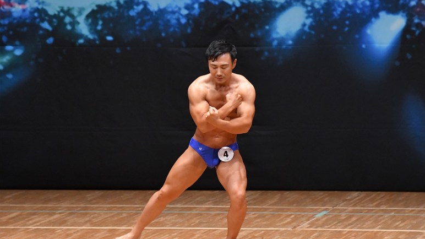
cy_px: 131
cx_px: 213
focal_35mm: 331
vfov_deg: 3.7
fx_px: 3730
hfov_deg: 6.5
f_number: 5.6
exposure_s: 1/400
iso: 6400
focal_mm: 210
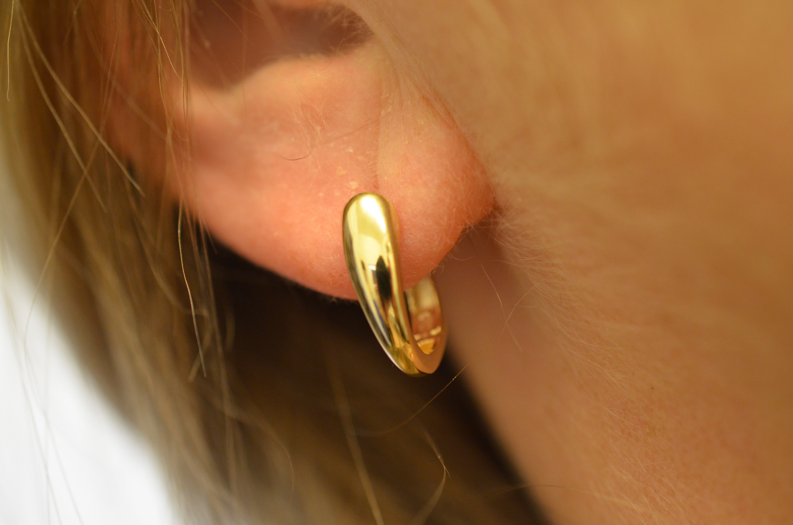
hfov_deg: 33.5
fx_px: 1319
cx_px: 396
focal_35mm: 60
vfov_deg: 22.5
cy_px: 262
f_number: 4
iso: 1400
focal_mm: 40
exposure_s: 1/60
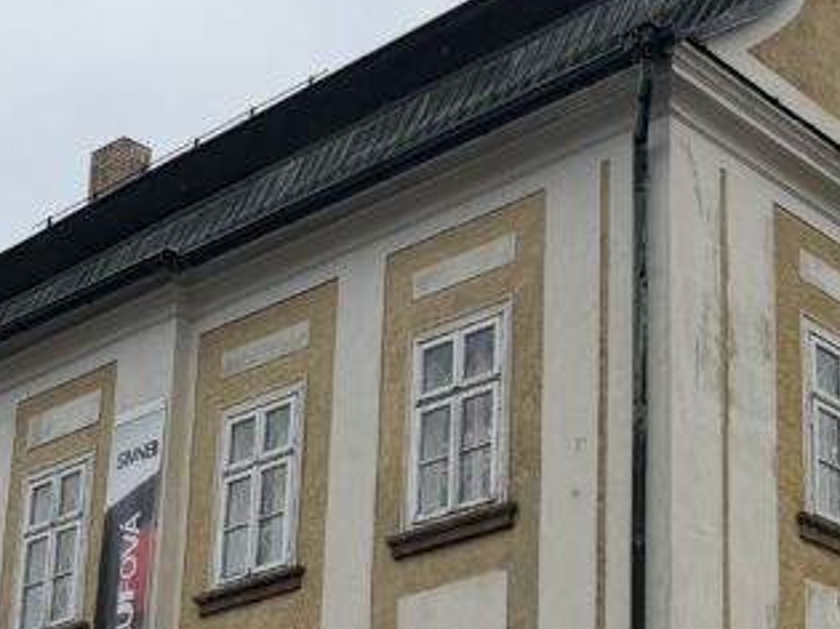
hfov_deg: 24.2
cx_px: 779
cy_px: 648
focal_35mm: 78
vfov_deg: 18.3
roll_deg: +1.2
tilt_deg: +16.0
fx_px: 1892
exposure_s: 1/1230
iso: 80
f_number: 1.78
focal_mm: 6.76
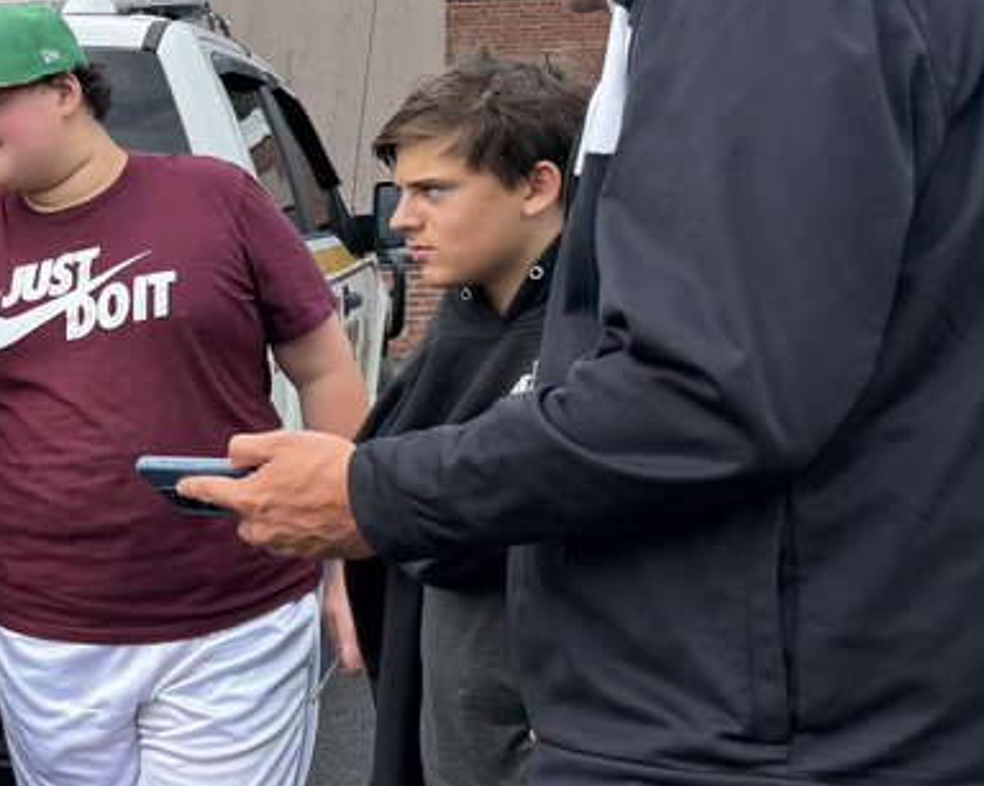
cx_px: -249
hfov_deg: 26.8
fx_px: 1776
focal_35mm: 61
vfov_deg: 25.0
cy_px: 358
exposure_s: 1/2000
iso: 100
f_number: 1.78
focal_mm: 6.76
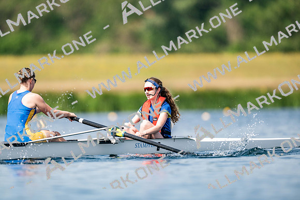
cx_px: 150
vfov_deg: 2.3
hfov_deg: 3.4
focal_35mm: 600
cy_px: 100
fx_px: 5001
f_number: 4
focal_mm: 600
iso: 160
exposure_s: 1/2500
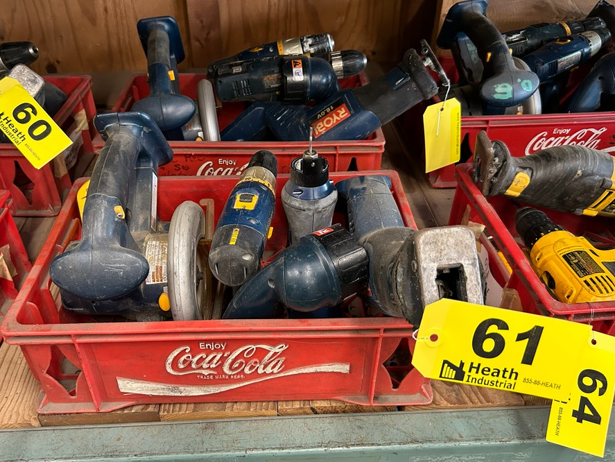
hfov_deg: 59.8
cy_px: 248
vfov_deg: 46.8
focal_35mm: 30
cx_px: 275
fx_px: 533
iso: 320
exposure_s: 1/60
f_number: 1.5
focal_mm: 5.7
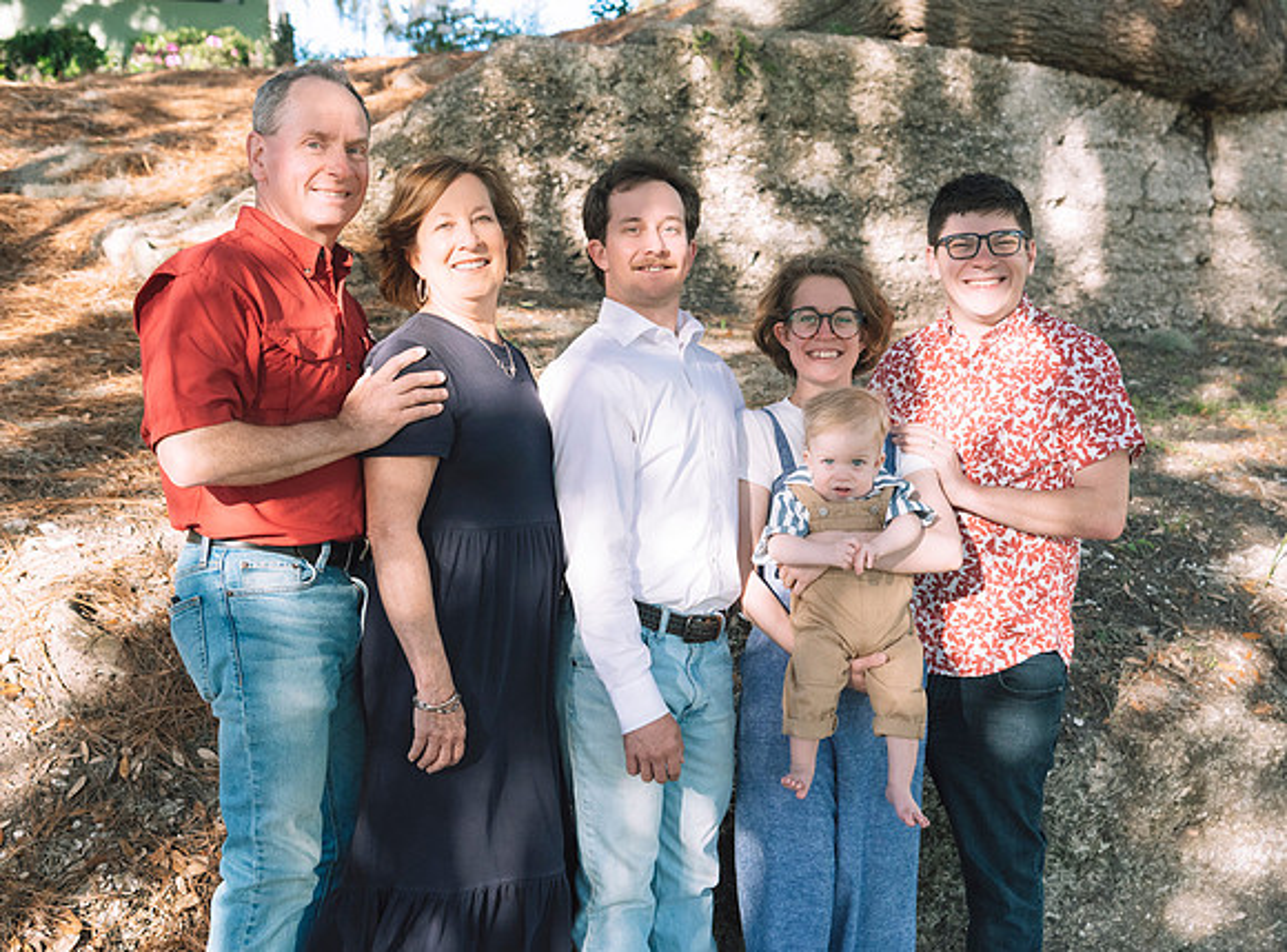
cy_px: 503
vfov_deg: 31.7
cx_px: 693
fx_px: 1677
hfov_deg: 42.0
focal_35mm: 45
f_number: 4.5
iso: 1250
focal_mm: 40
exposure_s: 1/1600
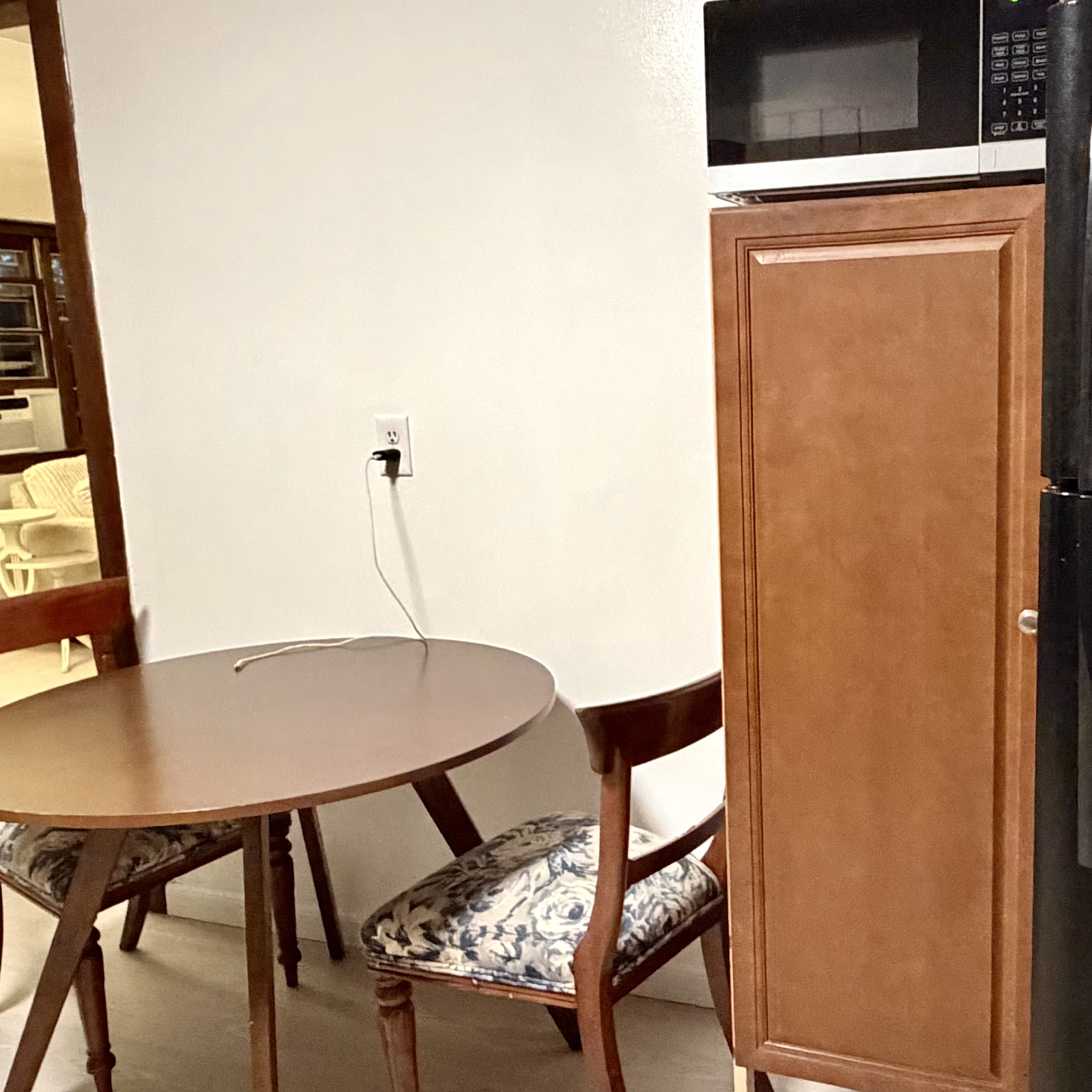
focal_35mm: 34
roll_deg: +2.1
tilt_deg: -11.9
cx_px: 729
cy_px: 578
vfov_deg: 48.4
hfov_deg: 47.7
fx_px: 1213
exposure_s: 1/60
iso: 1000
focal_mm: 2.22
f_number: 2.2
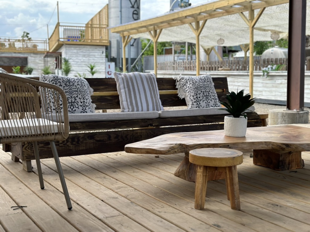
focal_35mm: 48
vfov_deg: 30.3
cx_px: 155
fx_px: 430
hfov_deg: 39.7
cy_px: 116
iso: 80
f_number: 1.78
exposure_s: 1/1085
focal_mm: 6.86
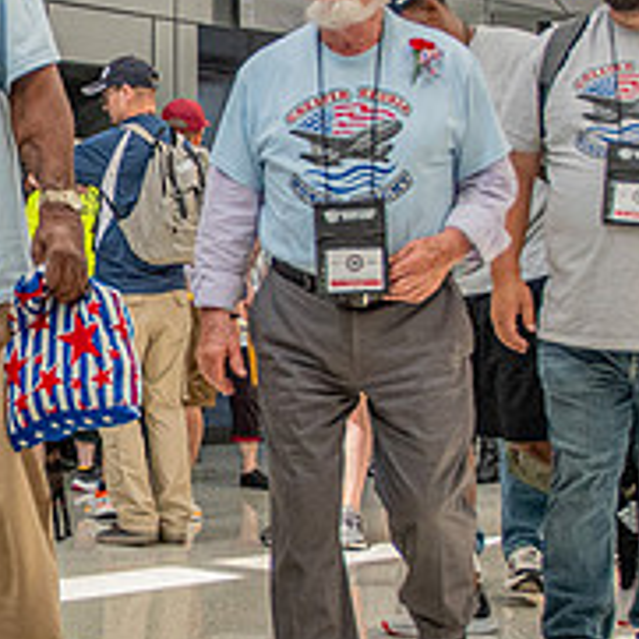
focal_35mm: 91
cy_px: 267
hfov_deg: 18.1
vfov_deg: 19.1
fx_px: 1901
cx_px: -134
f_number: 3.2
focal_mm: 16
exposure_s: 1/1600
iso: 800
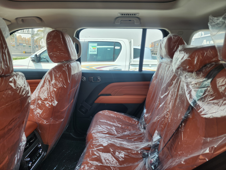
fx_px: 150
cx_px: 113
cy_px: 85
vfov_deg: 58.9
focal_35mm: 23
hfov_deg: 73.9
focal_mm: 6.4
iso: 12
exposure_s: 1/179
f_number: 1.8
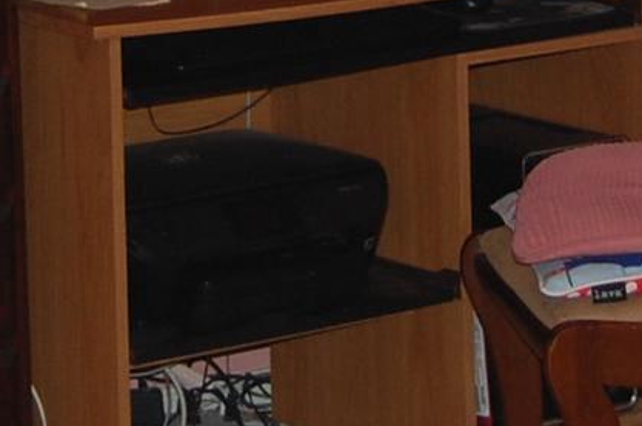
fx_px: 3937
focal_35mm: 221
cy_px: -544
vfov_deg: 6.0
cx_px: 220
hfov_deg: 9.3
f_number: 4.2
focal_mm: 30
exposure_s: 1/60
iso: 400
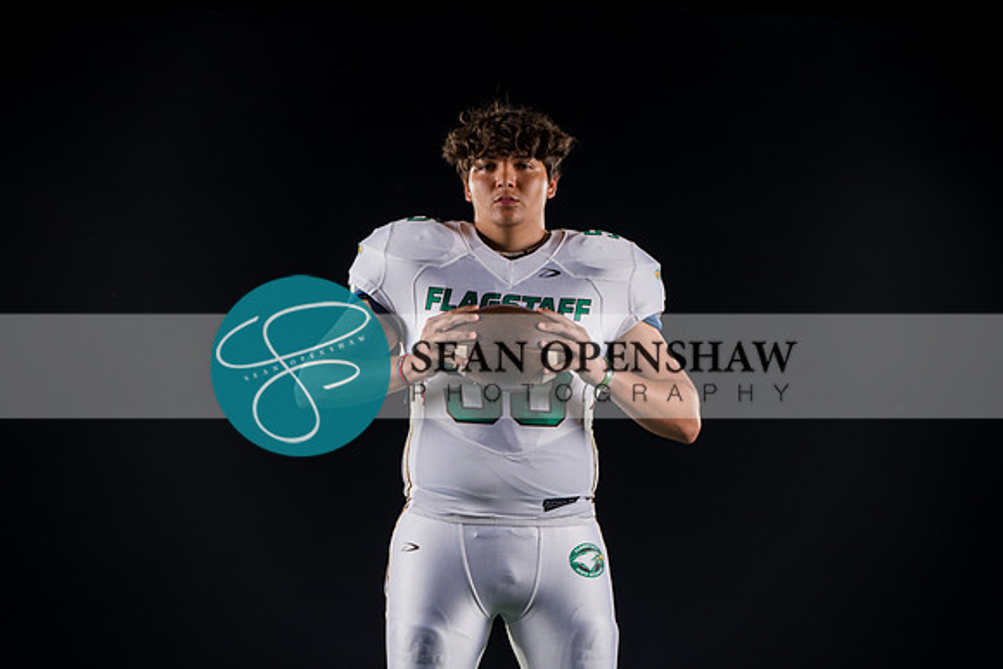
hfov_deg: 22.3
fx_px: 2539
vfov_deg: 15.0
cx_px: 502
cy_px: 319
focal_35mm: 91
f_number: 4
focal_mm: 87
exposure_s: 1/160
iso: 160
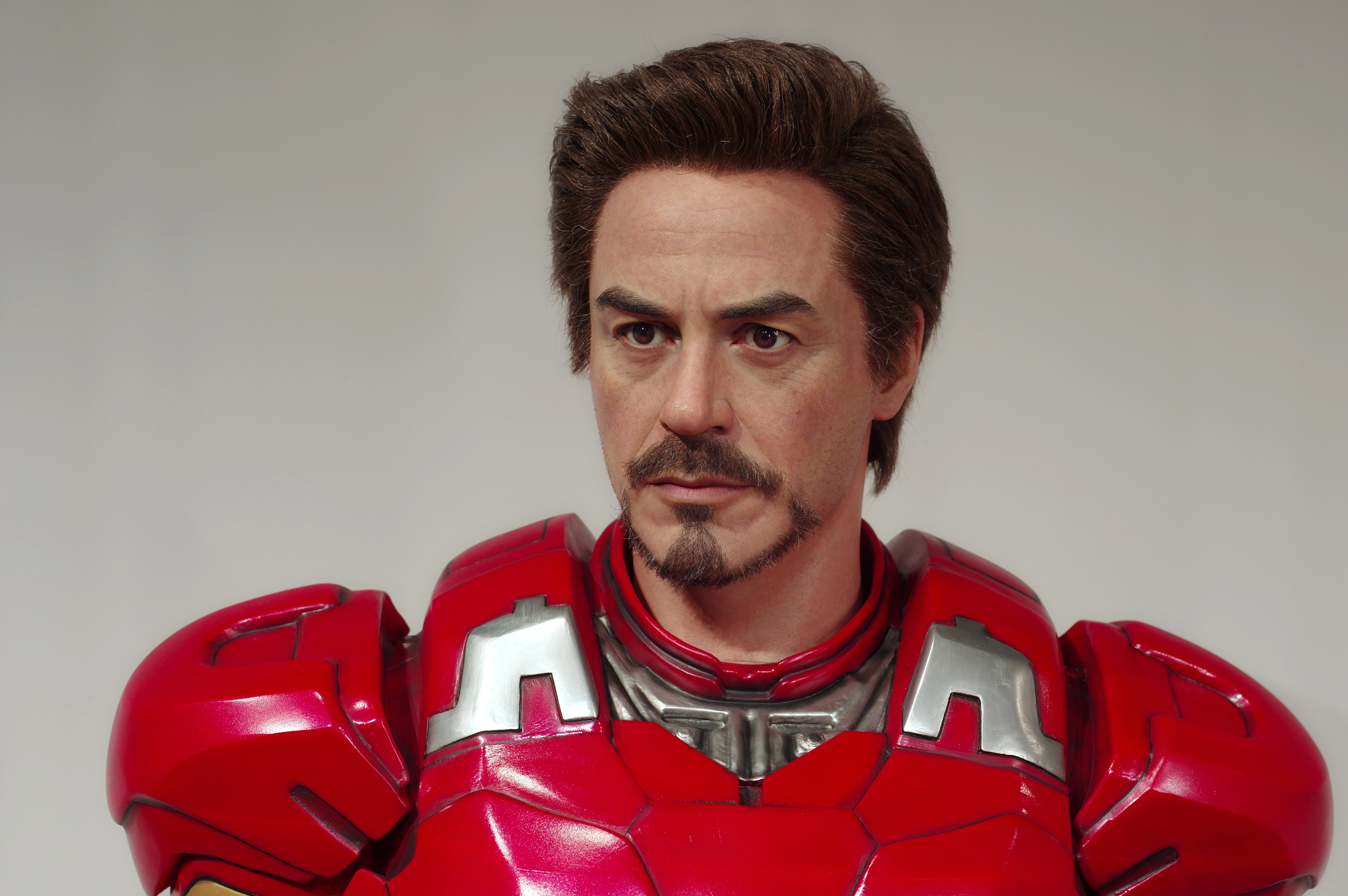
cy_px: 448
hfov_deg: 38.2
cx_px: 674
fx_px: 1945
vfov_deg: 25.9
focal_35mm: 52
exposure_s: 1/80
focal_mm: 35
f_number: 4
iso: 400
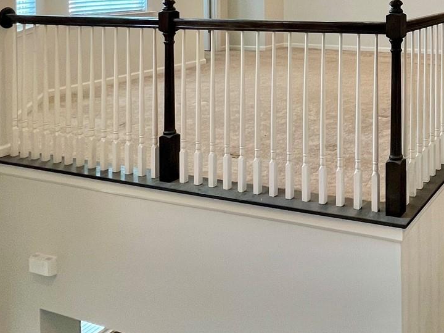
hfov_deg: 42.7
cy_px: -15
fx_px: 475
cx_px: 451
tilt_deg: -1.4
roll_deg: +0.3
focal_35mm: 37
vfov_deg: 34.5
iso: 125
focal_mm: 1.57
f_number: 1.8
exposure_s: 1/60
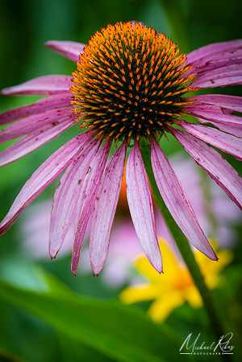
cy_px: 181
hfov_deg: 4.2
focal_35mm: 330
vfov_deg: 6.2
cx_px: 121
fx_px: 3327
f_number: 8
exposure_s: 1/13
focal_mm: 220
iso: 100
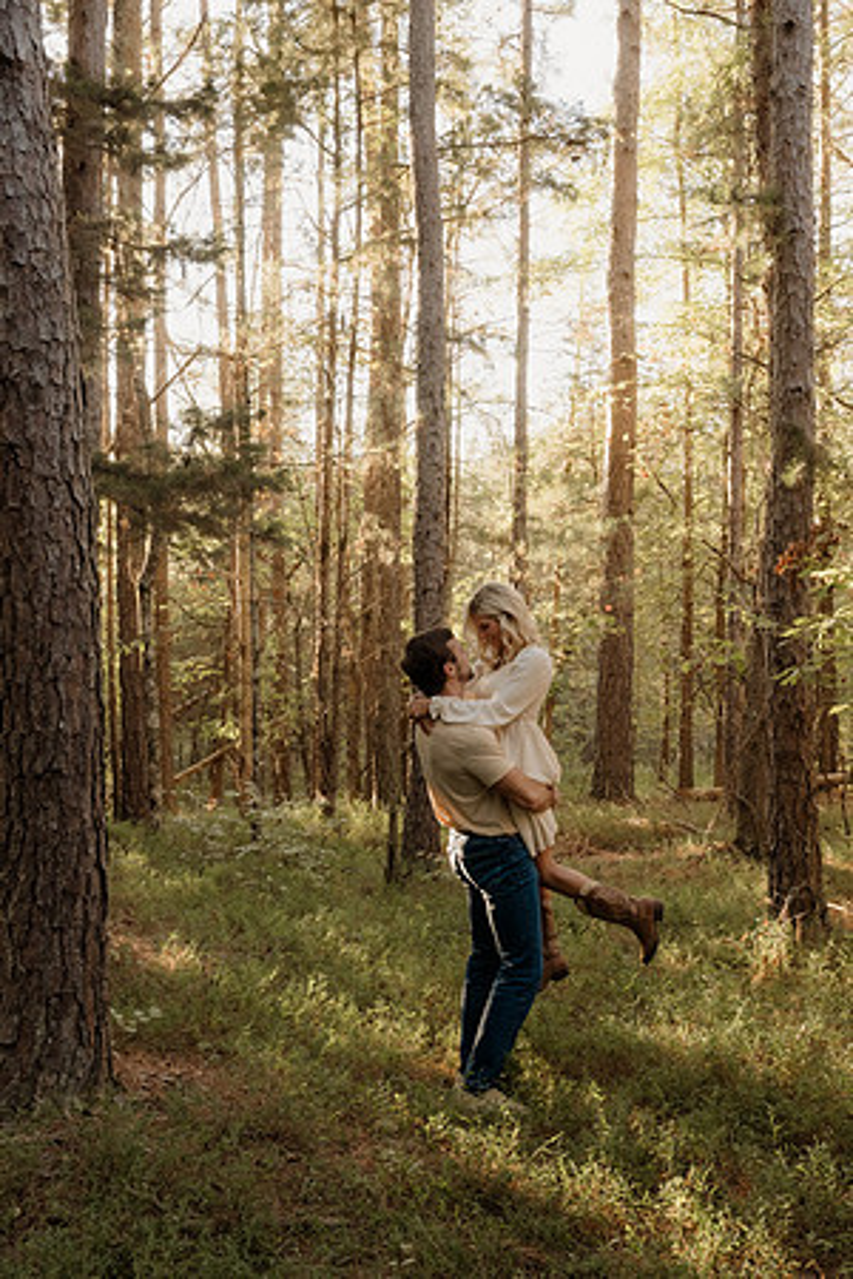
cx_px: 426
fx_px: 1279
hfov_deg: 36.9
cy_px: 640
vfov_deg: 53.1
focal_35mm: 36
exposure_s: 1/100
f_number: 6.3
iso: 500
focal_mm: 24
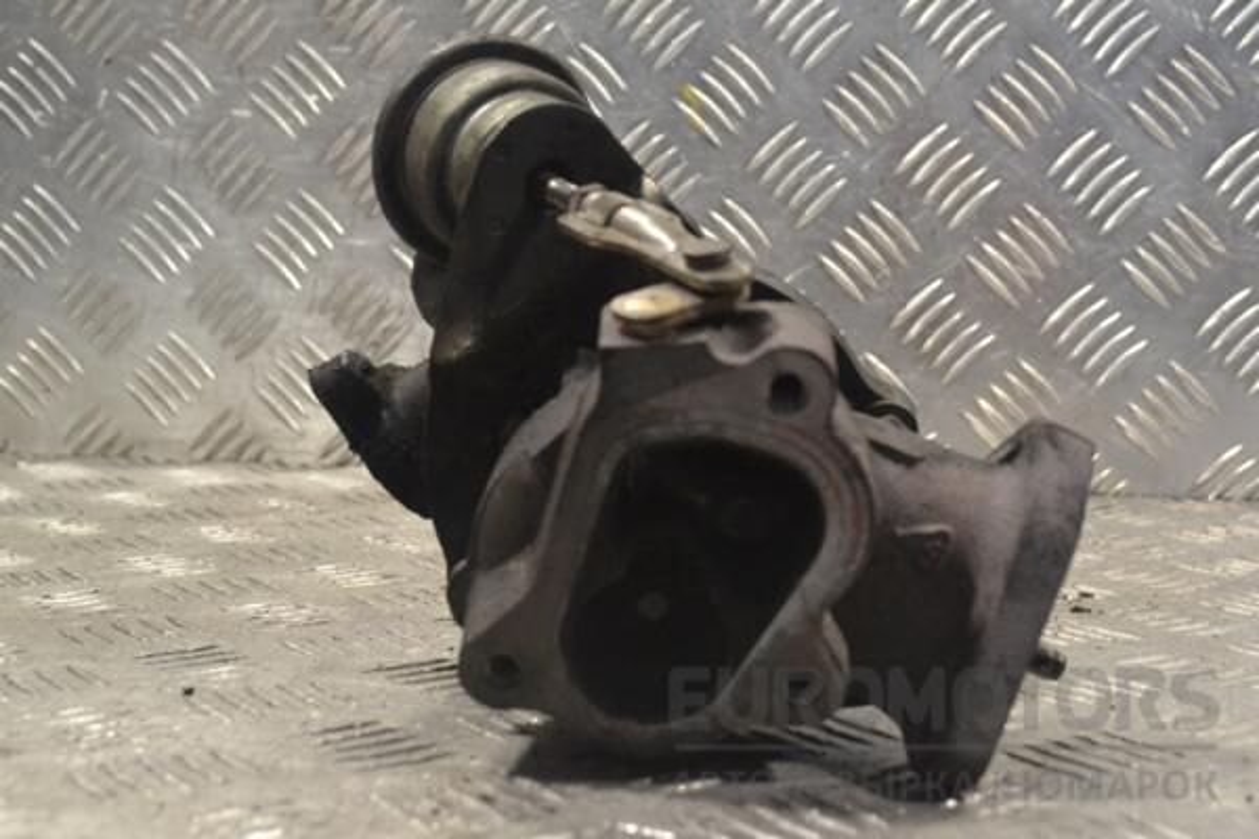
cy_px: 420
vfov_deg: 25.1
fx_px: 1888
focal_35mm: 54
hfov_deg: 36.9
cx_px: 630
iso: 3200
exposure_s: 1/250
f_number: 8
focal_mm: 36
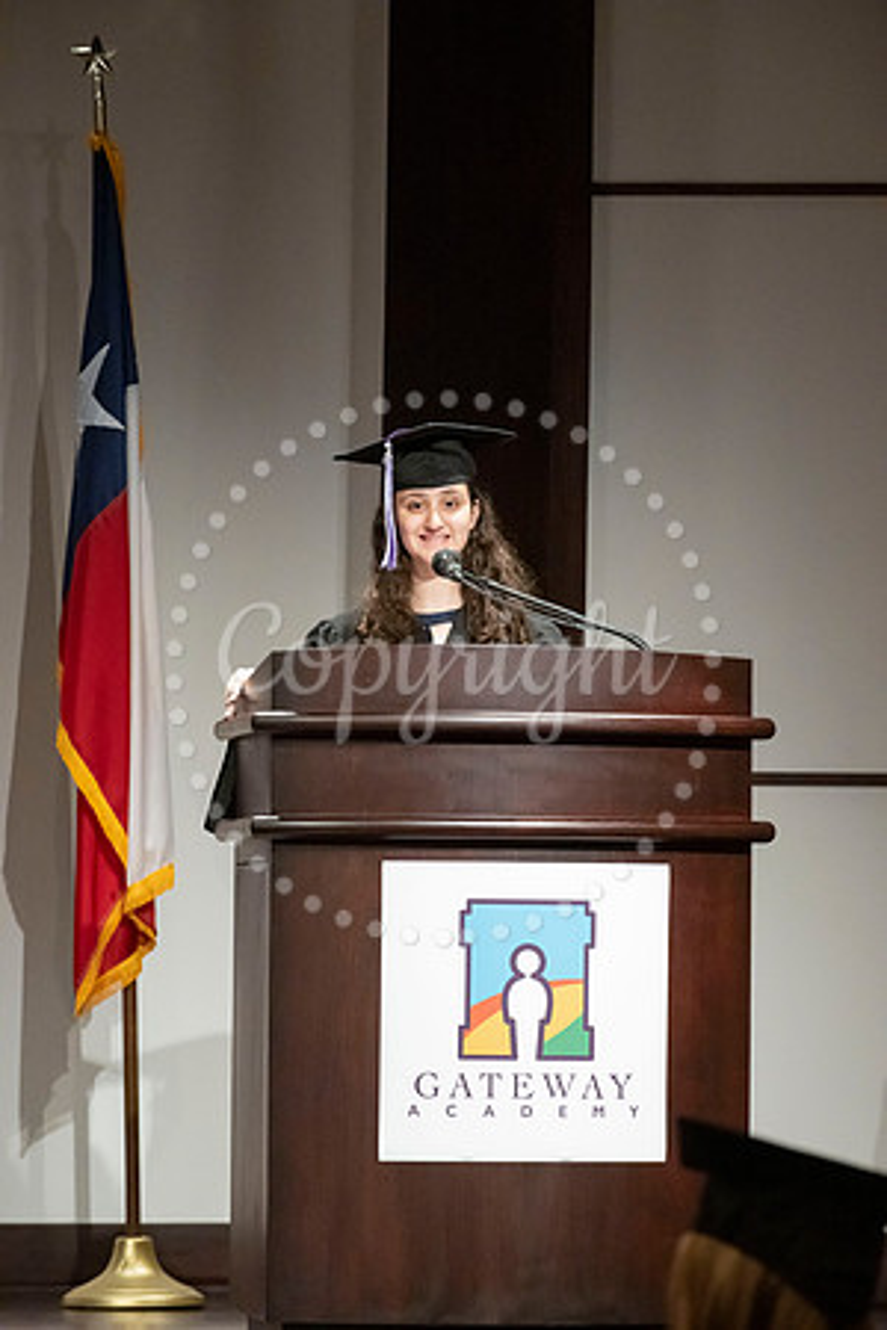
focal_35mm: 190
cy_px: 665
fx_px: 7022
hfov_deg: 7.2
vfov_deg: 10.8
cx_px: 444
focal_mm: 190
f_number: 8
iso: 6400
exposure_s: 1/200
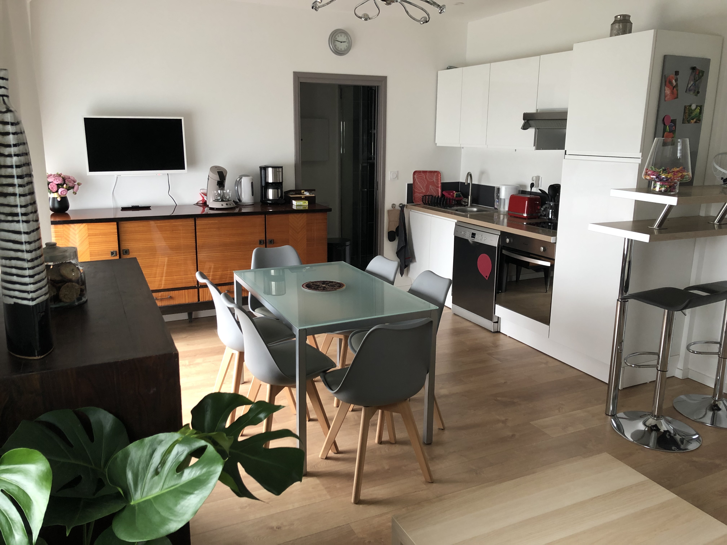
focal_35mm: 28
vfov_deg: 49.7
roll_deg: -0.7
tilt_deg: -14.0
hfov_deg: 63.4
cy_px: 272
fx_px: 588
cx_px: 364
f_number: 1.8
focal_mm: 3.99
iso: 40
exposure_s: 1/17
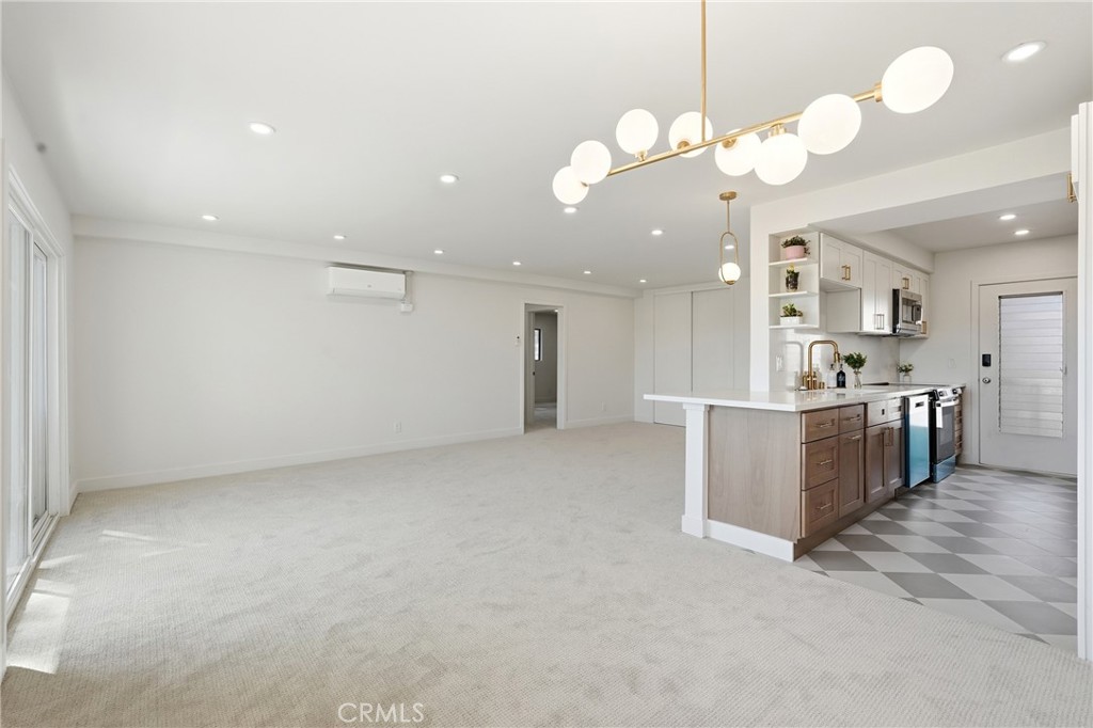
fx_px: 486
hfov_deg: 96.8
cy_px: 364
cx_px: 546
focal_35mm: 16
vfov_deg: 73.7
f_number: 9
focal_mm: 16
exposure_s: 1/500
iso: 250
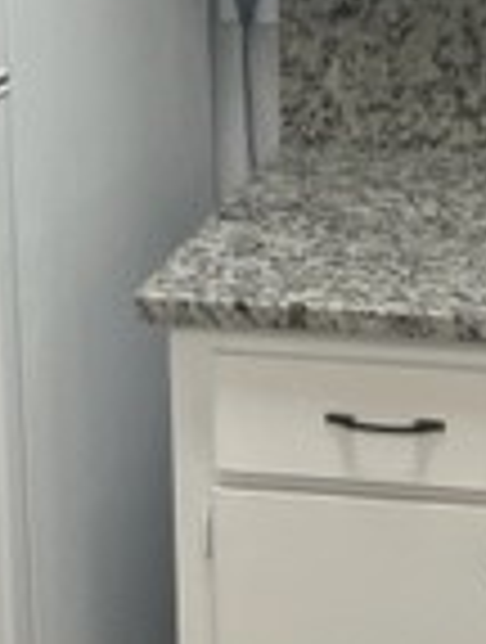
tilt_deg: -13.0
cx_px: 436
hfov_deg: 12.7
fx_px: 2162
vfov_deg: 16.8
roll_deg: +0.2
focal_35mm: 116
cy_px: 126
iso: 50
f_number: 1.6
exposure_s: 1/63
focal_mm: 4.2
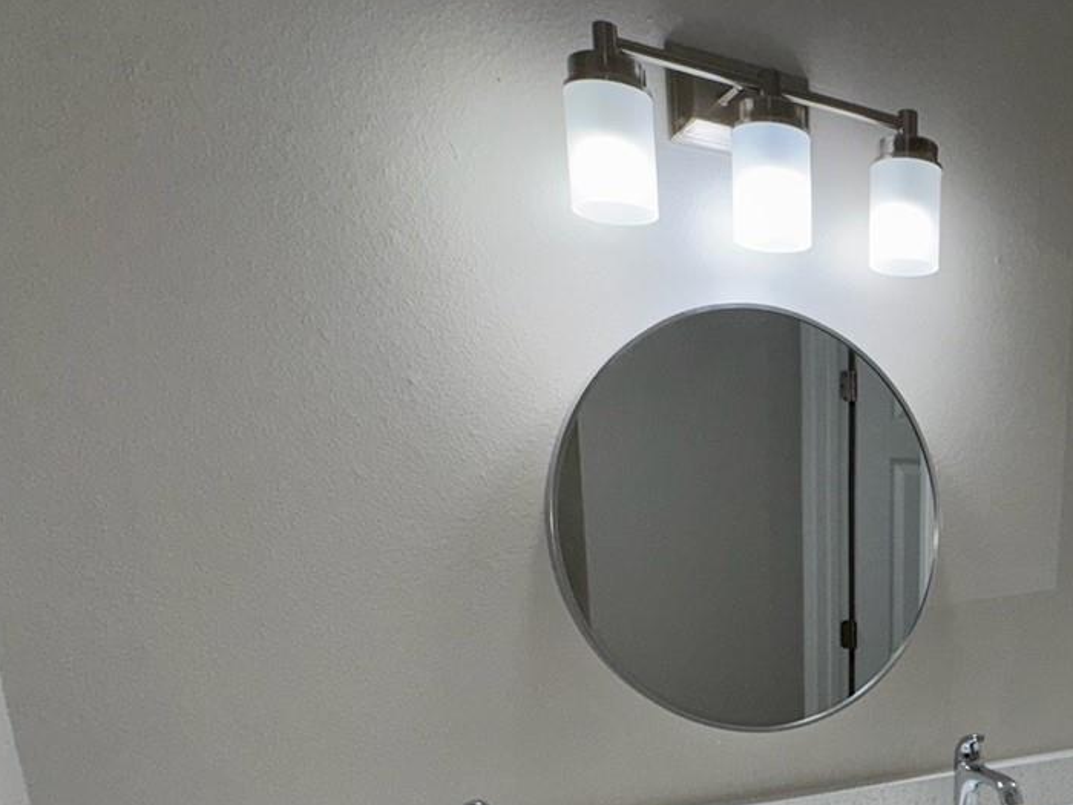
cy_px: 782
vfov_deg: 39.6
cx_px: 941
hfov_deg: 51.1
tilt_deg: -15.7
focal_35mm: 32
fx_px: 992
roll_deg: -1.8
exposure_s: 1/122
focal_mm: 2.22
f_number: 2.2
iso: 50
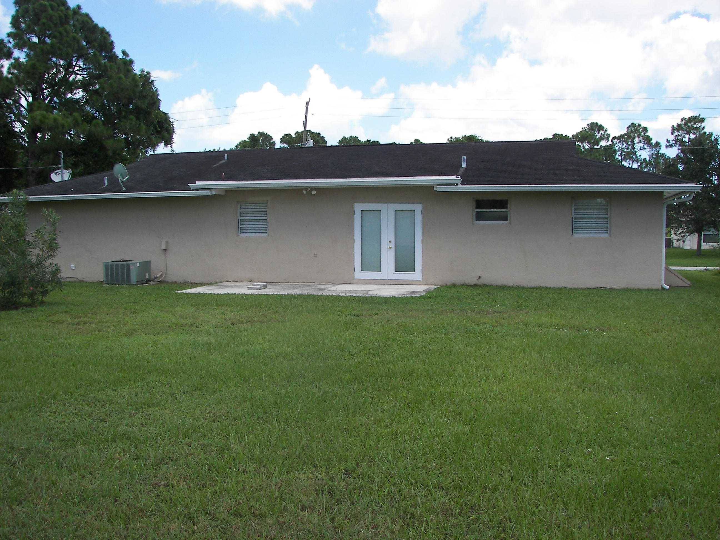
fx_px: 749
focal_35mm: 36
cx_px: 360
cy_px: 270
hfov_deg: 51.4
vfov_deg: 39.7
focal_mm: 6
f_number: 2.8
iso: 50
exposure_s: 1/500
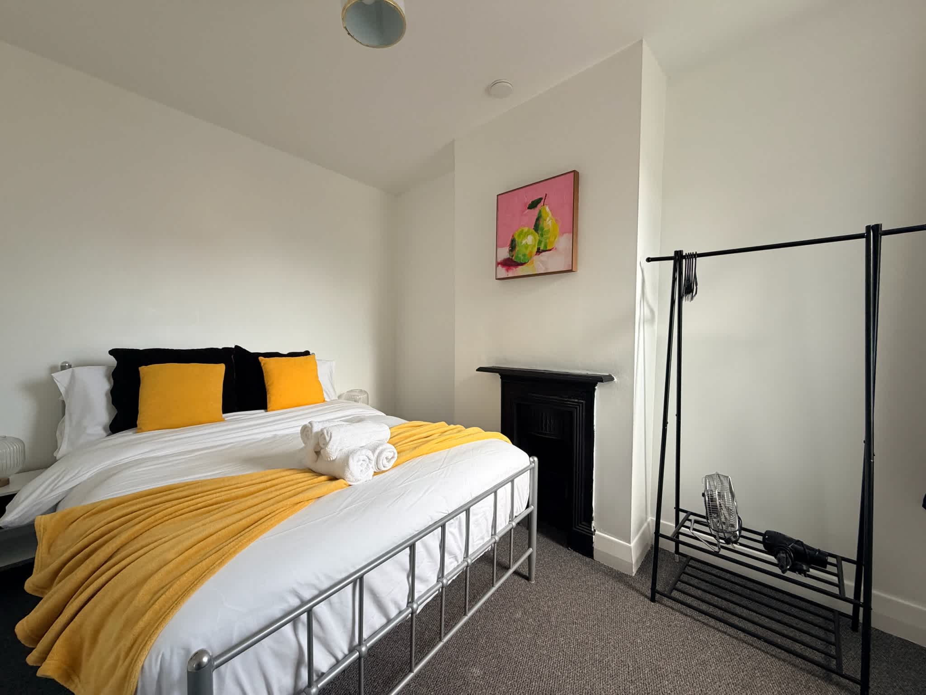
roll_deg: -1.0
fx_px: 375
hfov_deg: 102.1
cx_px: 463
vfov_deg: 85.7
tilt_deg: -2.4
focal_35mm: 14
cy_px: 348
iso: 160
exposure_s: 1/121
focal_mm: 2.2
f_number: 2.2
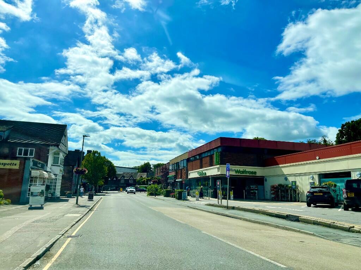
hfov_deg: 67.3
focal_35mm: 26
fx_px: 271
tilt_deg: +10.1
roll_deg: -1.8
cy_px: 135
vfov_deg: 53.1
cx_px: 180
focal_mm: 5.1
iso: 32
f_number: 1.6
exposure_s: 1/10989
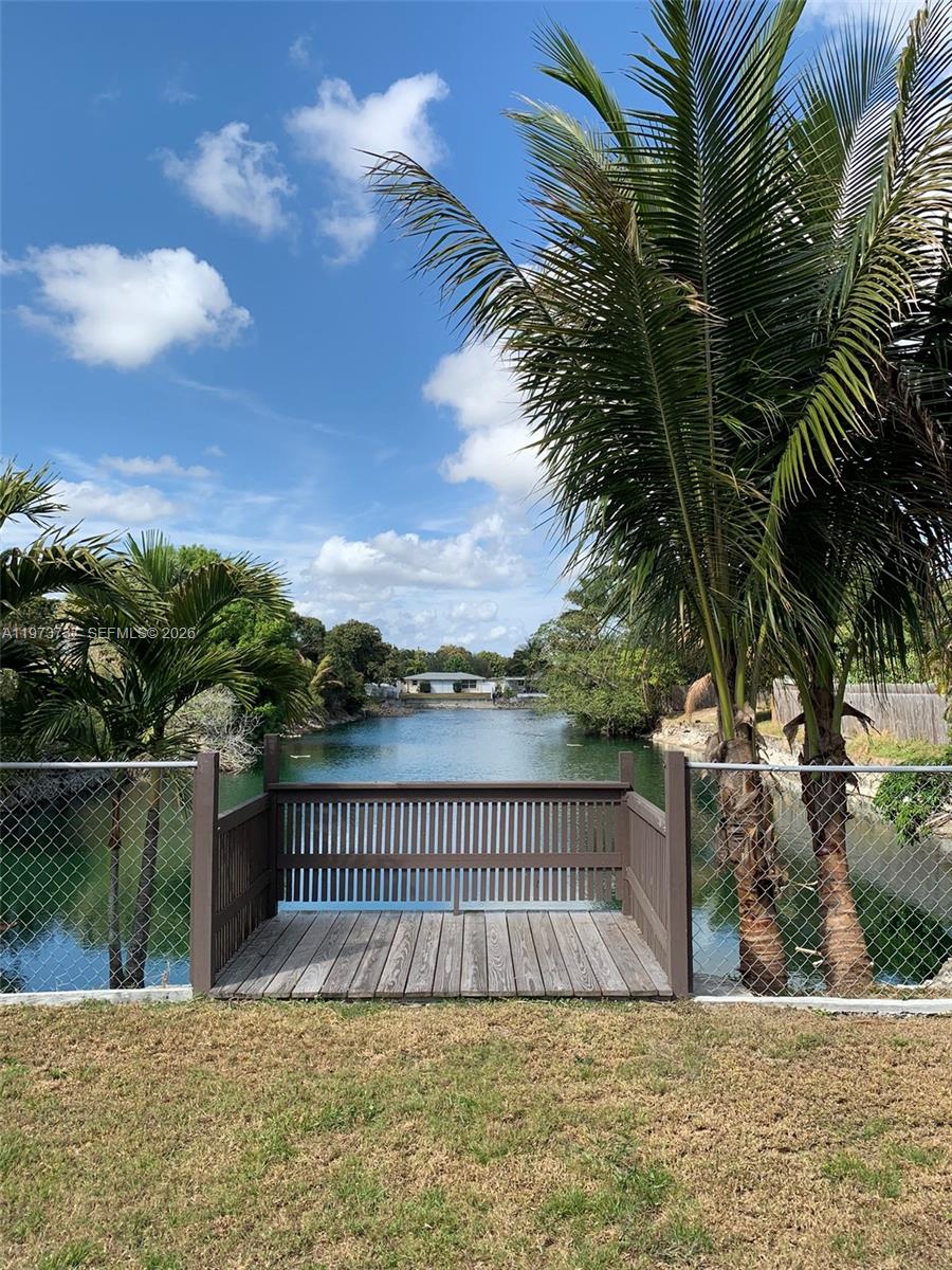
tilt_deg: +3.2
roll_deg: -0.2
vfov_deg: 67.3
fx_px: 953
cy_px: 635
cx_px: 476
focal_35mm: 26
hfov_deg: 53.1
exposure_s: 1/1748
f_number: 1.8
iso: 25
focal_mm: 4.25
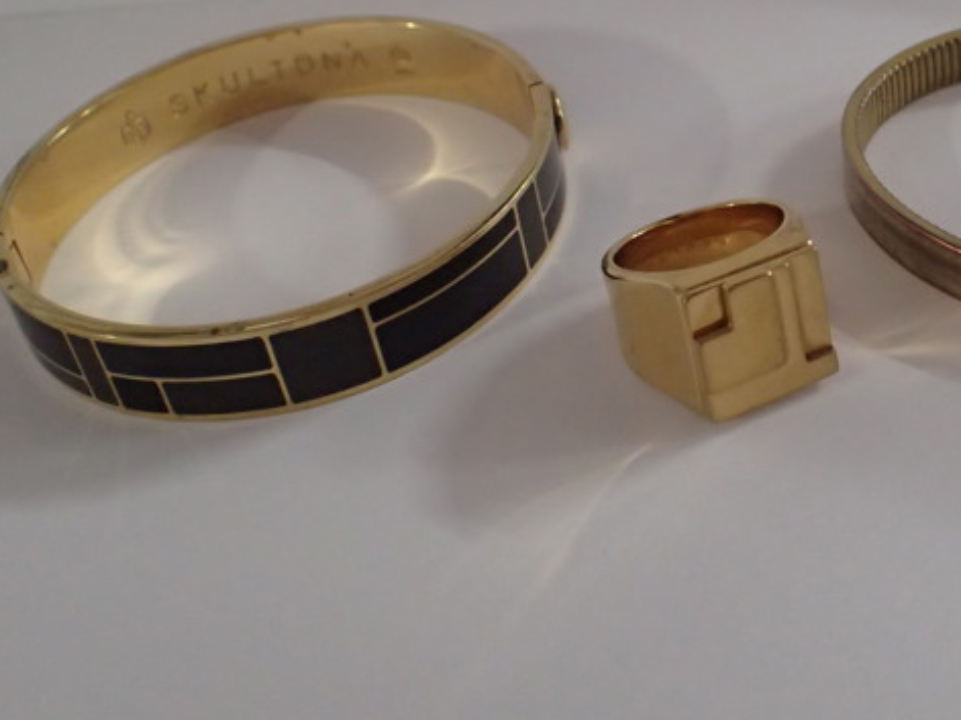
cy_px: 194
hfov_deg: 36.3
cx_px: 757
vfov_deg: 28.2
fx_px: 1415
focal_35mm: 51
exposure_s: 1/60
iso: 800
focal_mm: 5.5
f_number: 2.3
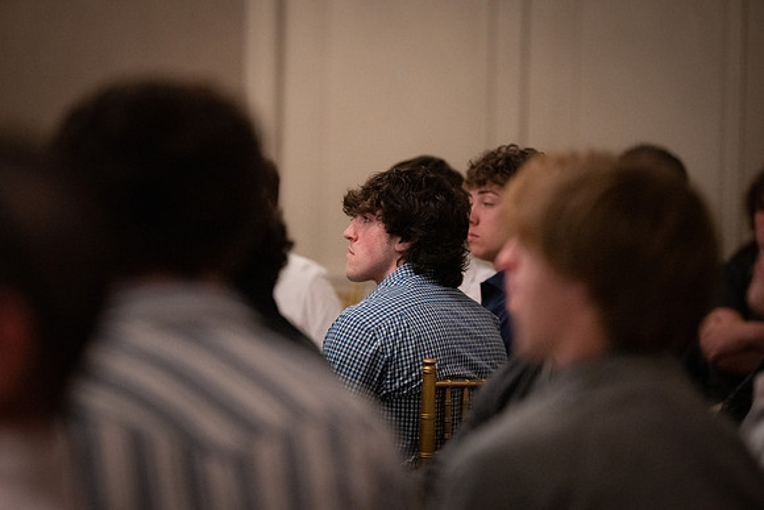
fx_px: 4245
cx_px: 382
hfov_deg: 10.3
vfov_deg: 6.9
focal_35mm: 200
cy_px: 255
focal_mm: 200
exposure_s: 1/320
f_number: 2.8
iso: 12800
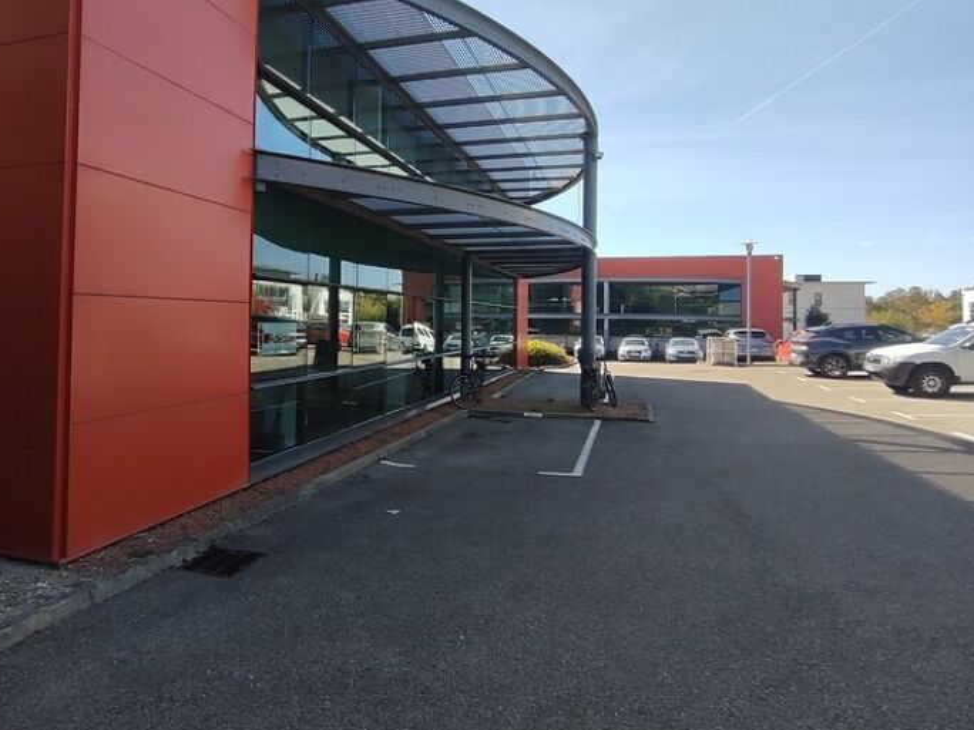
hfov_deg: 83.7
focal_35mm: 19
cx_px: 393
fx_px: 535
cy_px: 306
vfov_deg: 68.2
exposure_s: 1/711
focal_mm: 1.66
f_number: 2.2
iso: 50
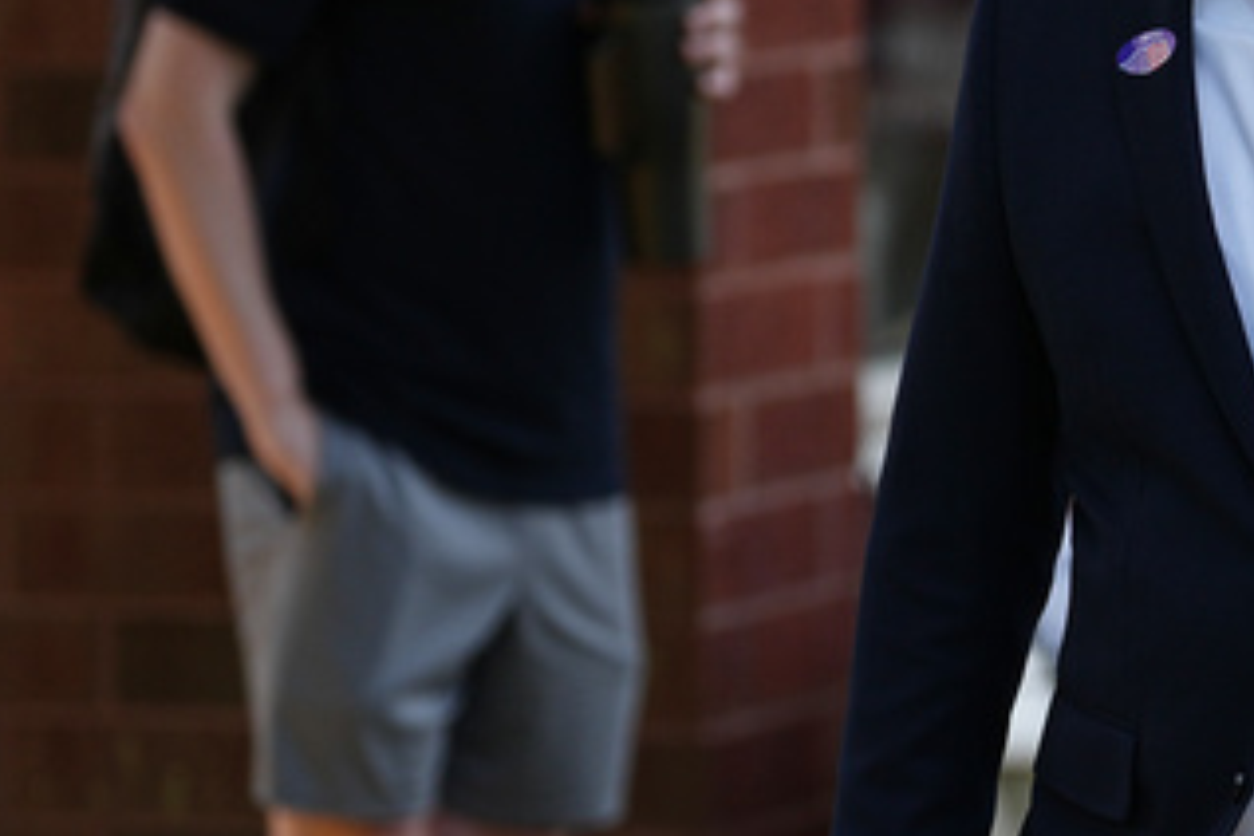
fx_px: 12887
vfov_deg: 3.7
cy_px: 162
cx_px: 1711
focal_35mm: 370
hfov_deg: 5.5
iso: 125
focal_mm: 115
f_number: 2.8
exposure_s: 1/1000
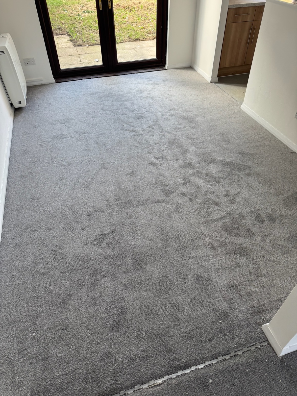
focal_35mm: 24
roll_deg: -2.1
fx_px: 275
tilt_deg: -41.7
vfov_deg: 71.6
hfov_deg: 56.8
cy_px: 198
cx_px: 148
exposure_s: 1/121
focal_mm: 6.76
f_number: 1.78
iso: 100
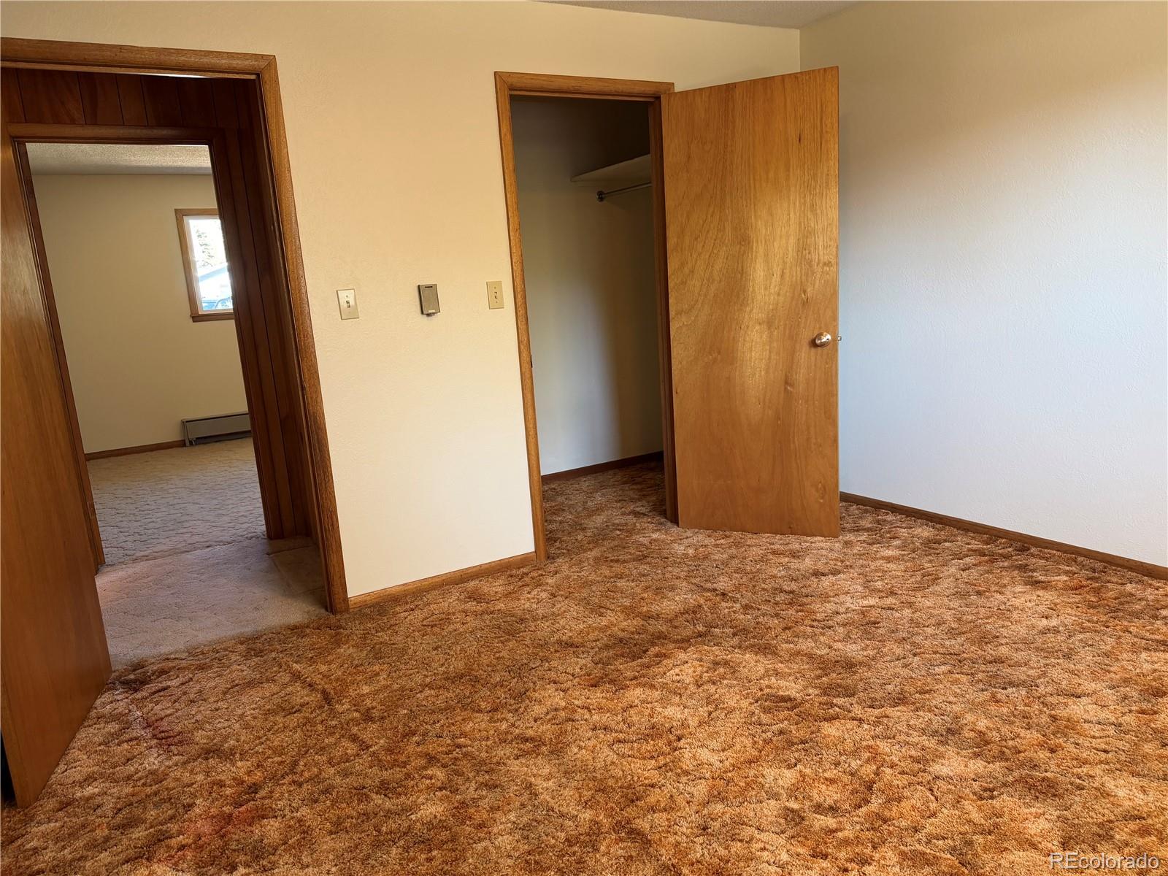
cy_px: 438
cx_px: 584
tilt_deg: -11.5
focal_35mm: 24
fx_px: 810
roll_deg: +3.8
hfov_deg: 71.6
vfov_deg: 56.8
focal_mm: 6.76
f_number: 1.78
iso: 160
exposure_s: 1/60
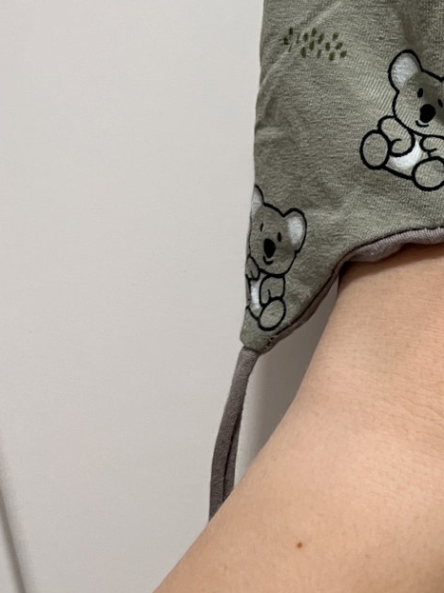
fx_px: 1180
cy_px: 280
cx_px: 549
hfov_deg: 19.9
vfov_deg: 28.2
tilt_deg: -8.8
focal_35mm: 69
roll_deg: +10.2
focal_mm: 5.1
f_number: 1.6
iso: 80
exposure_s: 1/50
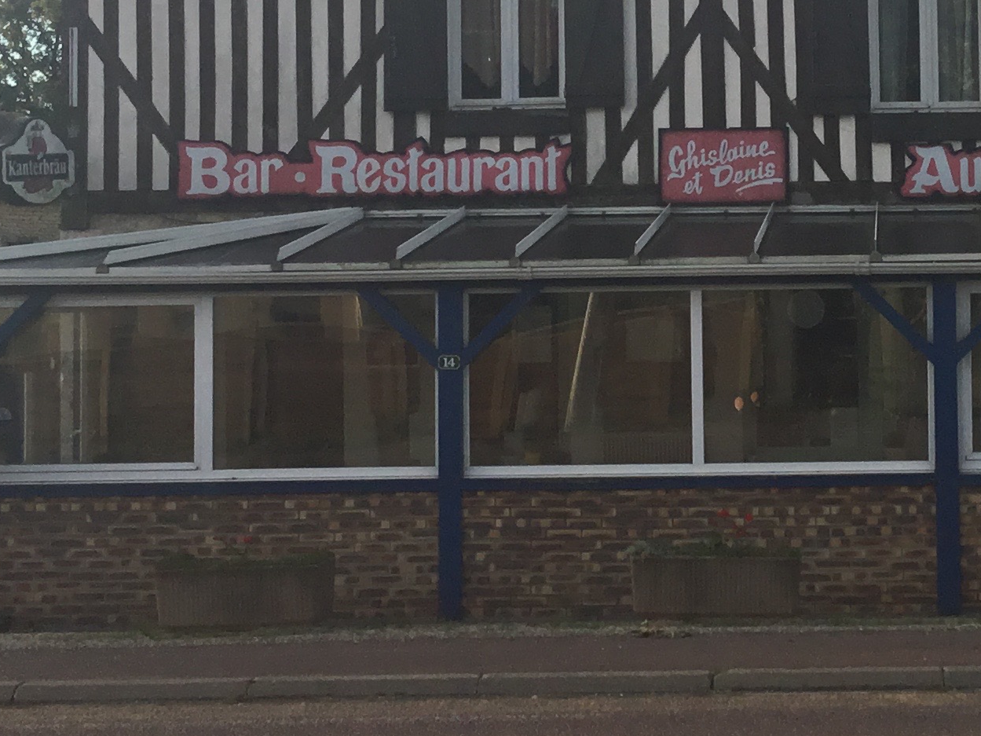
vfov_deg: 18.2
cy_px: 231
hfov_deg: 23.8
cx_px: 780
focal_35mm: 81
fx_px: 2296
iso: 25
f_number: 2.4
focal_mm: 3.3
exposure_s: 1/382
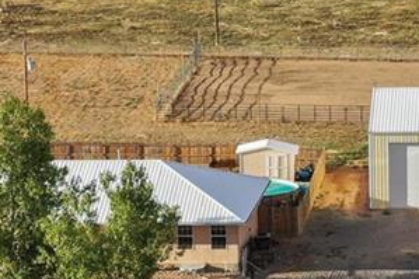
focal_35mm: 150
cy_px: 195
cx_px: 448
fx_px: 1745
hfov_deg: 13.4
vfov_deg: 9.1
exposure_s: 1/640
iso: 100
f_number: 4
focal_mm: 10.26
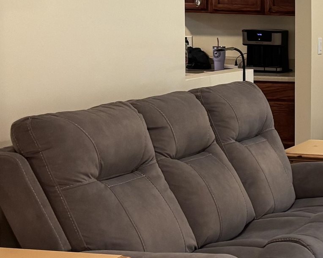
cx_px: 467
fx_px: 975
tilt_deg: -5.8
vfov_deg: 15.1
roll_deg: -1.4
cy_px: 99
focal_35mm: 102
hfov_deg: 17.2
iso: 320
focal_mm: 5.96
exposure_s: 1/60
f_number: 1.6
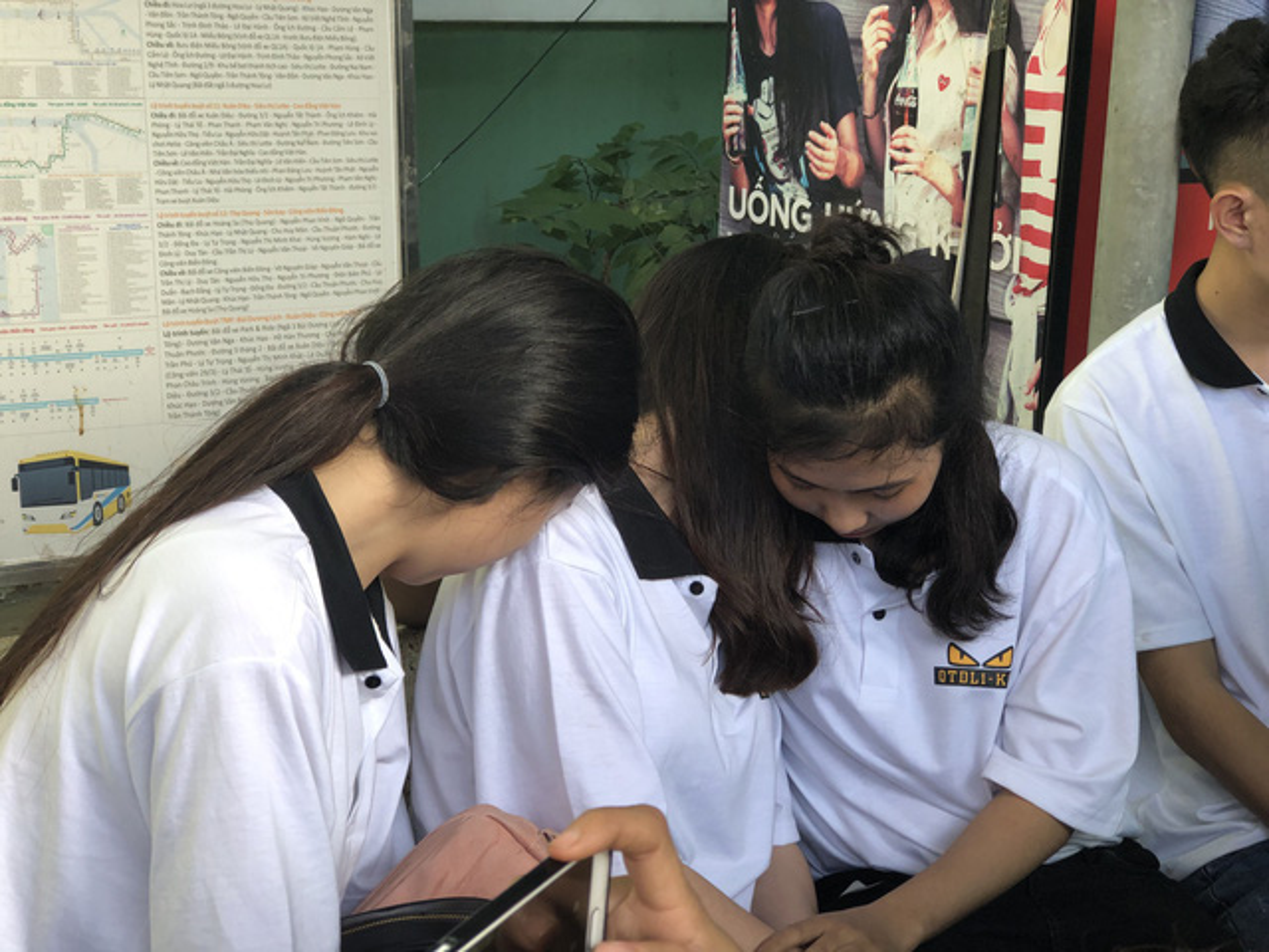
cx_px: 634
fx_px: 2090
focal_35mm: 57
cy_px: 476
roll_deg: -1.6
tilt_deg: -15.2
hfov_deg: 33.8
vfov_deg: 25.7
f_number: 2.8
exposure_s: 1/121
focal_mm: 6.6
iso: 50
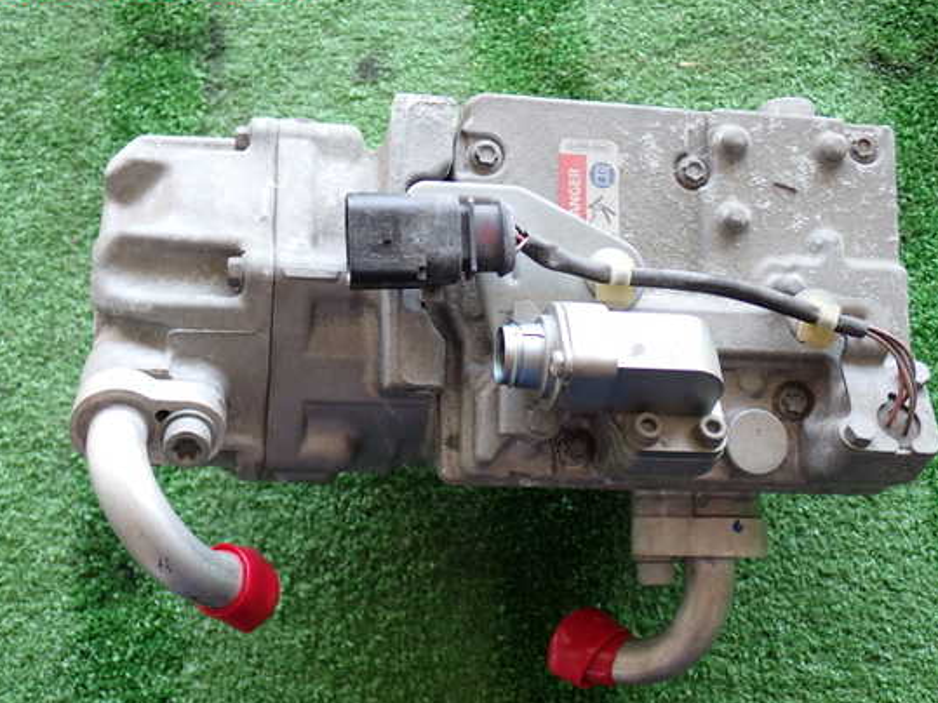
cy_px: 357
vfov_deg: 29.7
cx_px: 510
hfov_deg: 38.9
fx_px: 1327
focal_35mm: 49
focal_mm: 7.84
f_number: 2.9
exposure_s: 1/80
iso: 200
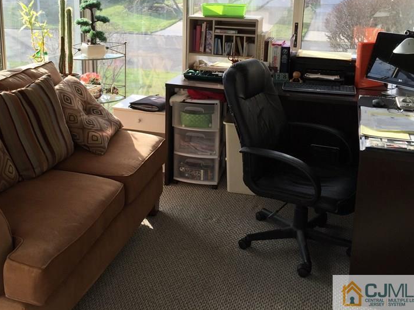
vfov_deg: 33.8
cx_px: 152
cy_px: 87
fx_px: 502
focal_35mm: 42
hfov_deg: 44.4
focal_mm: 4.15
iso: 32
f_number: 2.2
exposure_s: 1/482
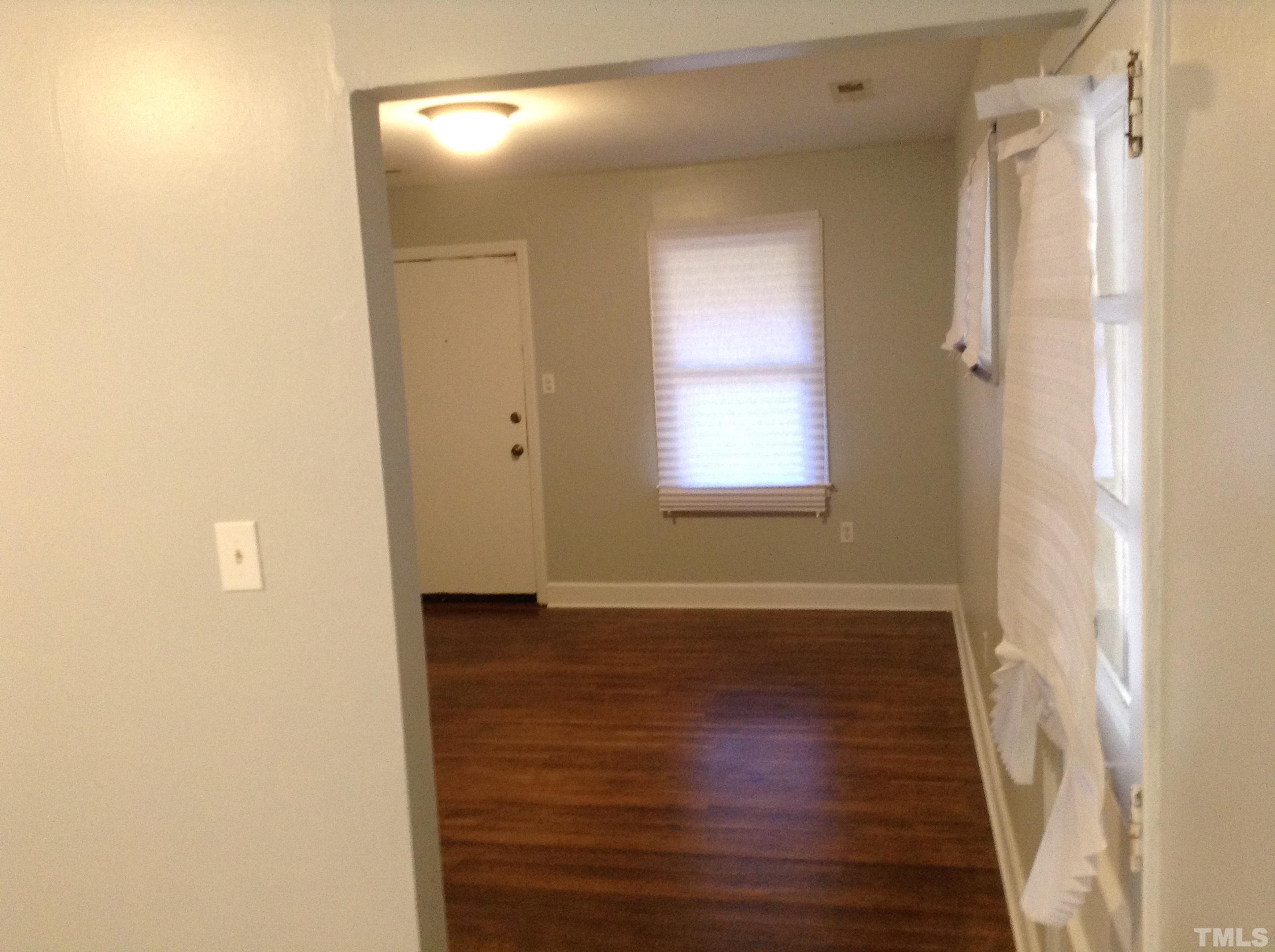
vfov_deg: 42.8
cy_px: 476
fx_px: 1214
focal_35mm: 33
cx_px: 638
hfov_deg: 55.4
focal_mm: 3.3
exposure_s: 1/24
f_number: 2.4
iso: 125
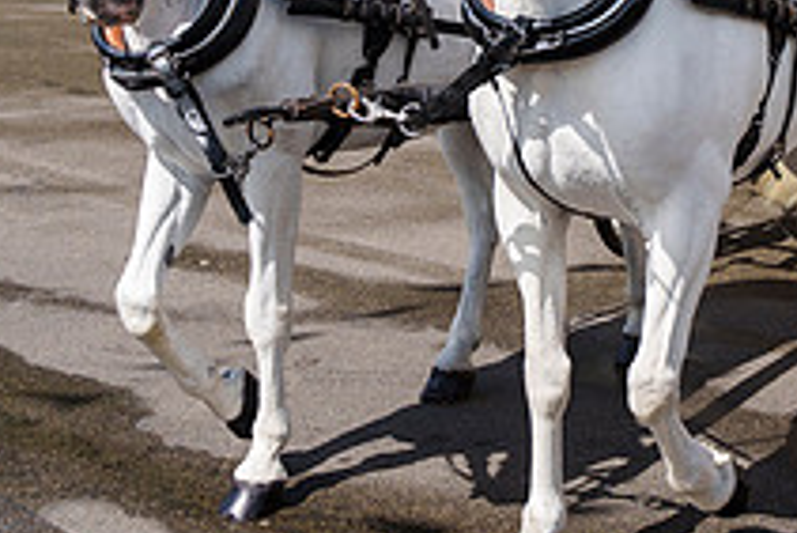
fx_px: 1972
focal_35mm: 89
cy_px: -103
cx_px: 682
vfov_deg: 14.9
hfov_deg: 22.4
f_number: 3.5
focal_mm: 28
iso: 200
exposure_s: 1/2500
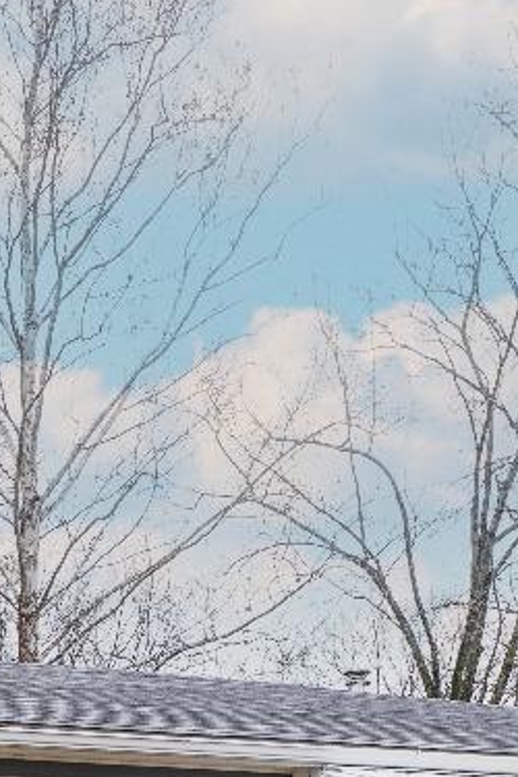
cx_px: 56
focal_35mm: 66
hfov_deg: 20.2
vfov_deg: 25.9
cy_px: 1021
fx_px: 1424
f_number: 6.3
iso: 100
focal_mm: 11
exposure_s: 1/60
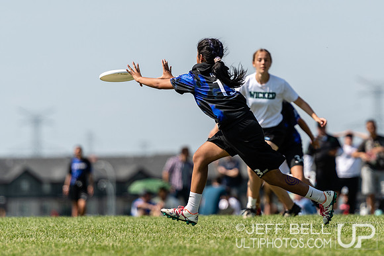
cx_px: 250
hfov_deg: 5.3
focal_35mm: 391
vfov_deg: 3.5
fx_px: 4167
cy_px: 89
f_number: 2.8
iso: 100
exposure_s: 1/2000
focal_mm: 200
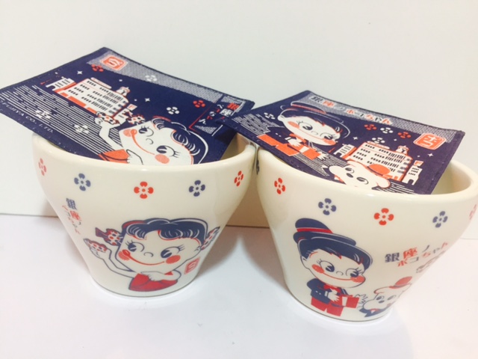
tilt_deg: -16.8
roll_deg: -7.1
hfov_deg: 61.7
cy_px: 180
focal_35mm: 29
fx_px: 400
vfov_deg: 48.2
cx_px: 239
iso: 100
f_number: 2.2
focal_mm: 4.15
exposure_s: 1/33
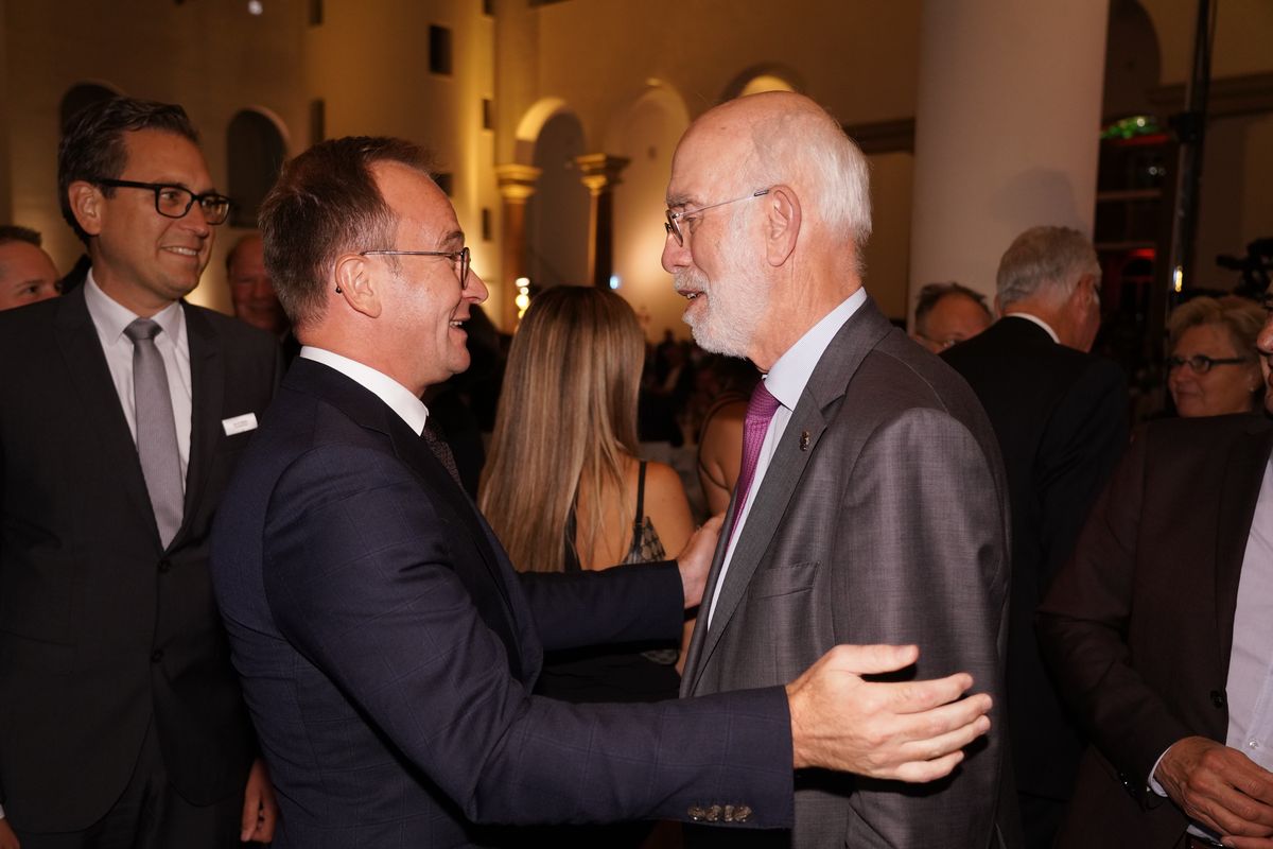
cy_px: 424
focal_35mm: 31
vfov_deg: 42.3
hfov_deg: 60.3
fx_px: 1096
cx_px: 636
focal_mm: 31
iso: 2500
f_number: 4
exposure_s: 1/160
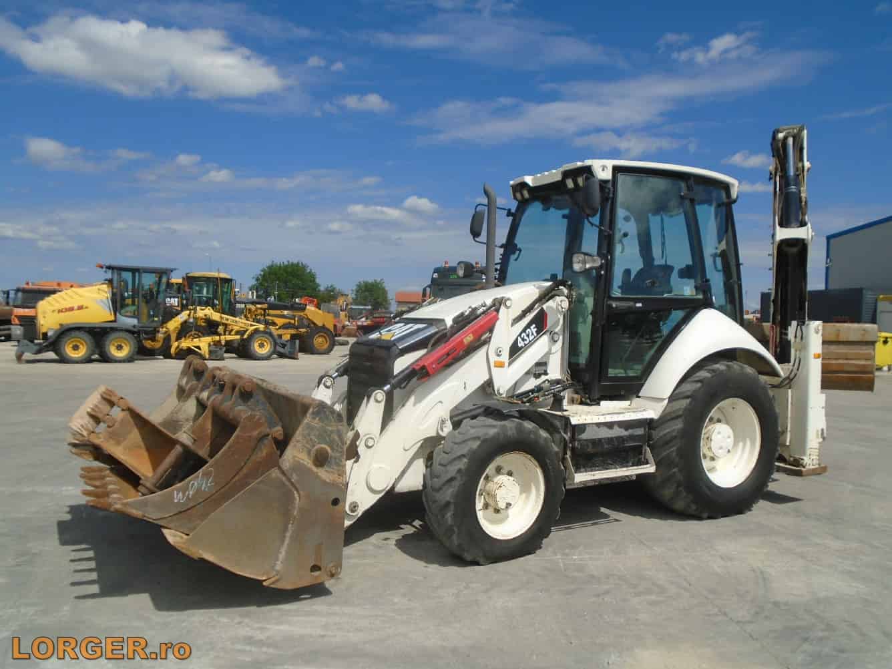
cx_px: 446
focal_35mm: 26
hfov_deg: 67.3
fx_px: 670
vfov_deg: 53.1
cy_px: 334
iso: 100
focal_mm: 4.6
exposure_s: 1/400
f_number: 8
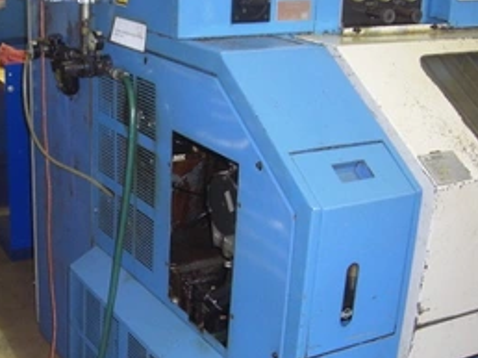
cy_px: 210
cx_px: 130
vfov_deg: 24.7
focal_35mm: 59
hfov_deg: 32.2
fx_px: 814
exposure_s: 1/60
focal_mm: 6.2
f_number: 2.7
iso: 200
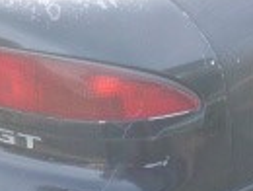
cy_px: 45
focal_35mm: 123
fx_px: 901
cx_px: 167
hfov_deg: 16.0
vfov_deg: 12.1
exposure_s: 1/60
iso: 160
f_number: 3.9
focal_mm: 4.5
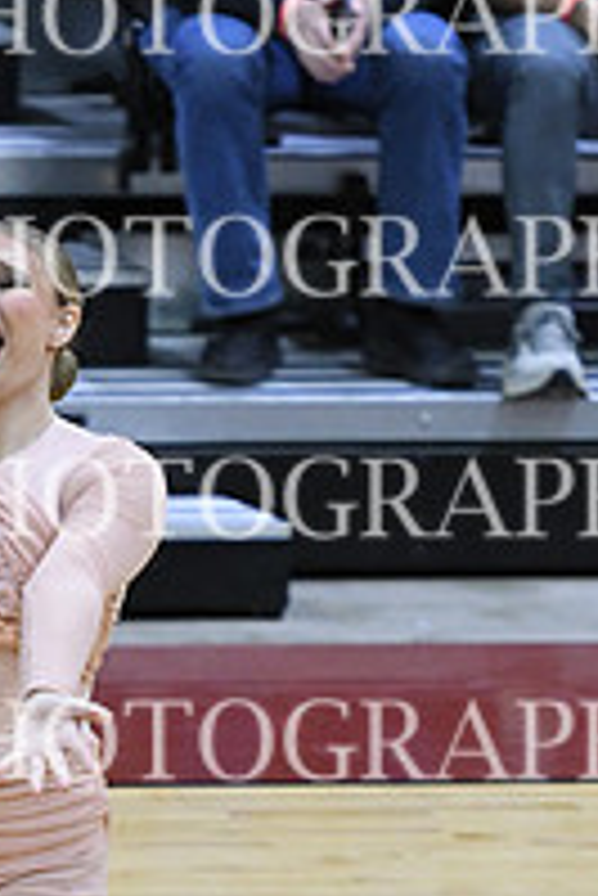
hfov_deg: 1.9
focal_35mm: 721
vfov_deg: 2.9
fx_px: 17932
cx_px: -137
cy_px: 1103
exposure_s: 1/400
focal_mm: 165
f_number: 3.5
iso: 4000
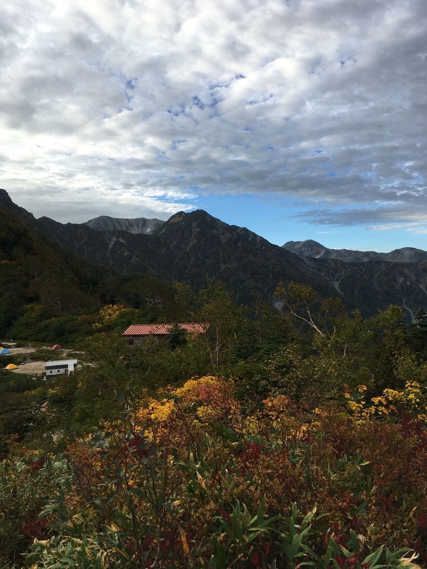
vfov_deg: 61.7
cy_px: 284
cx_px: 214
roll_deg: +2.0
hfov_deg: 48.2
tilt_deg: -0.3
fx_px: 477
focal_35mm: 29
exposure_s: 1/601
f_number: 2.2
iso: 25
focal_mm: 4.15
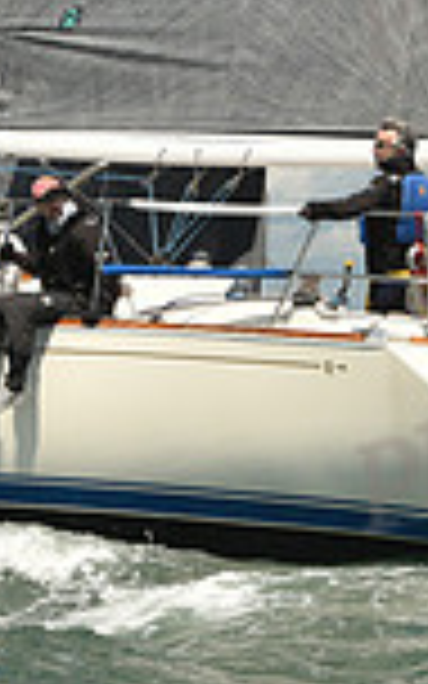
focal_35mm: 331
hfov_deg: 4.0
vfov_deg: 6.3
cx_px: 126
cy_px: 245
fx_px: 6177
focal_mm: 85
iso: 320
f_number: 11
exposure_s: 1/800
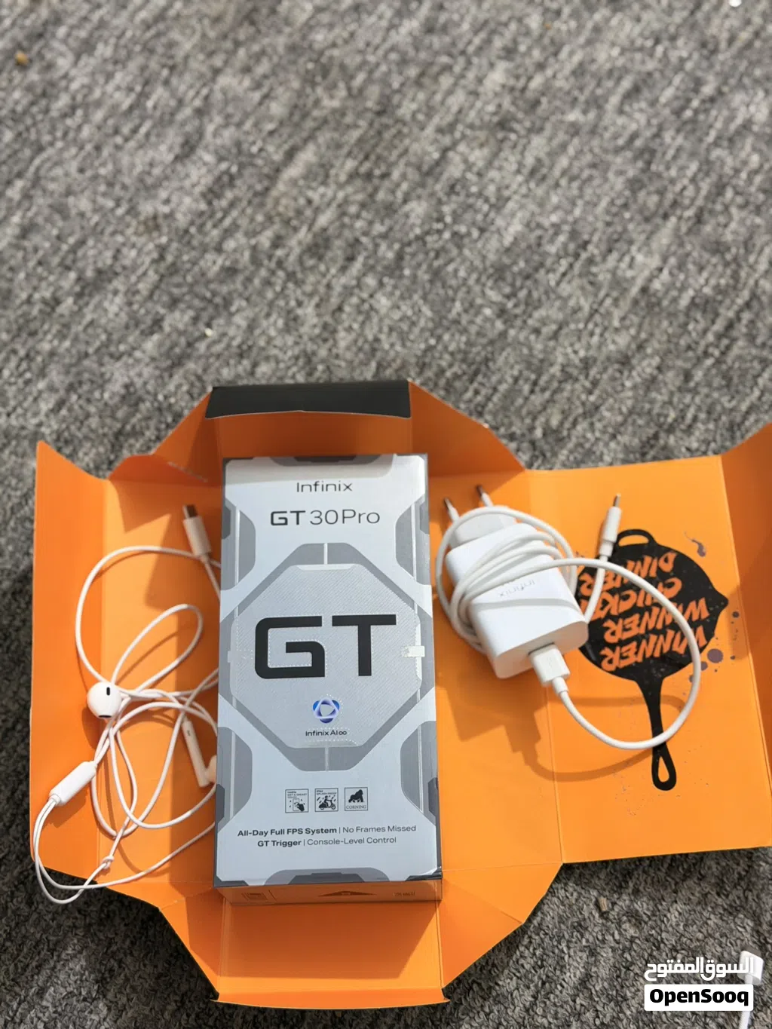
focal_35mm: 48
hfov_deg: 30.3
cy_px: 514
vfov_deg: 39.7
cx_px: 386
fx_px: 1427
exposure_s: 1/45
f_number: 1.78
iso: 250
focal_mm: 6.76
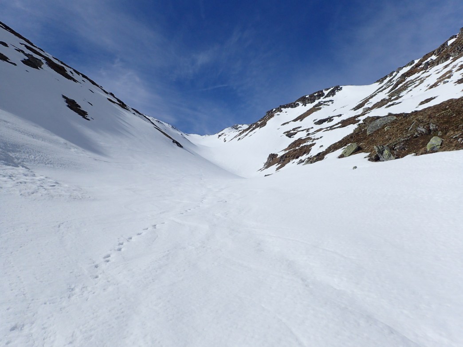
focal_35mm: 25
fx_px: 334
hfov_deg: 69.4
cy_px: 174
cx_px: 232
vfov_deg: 54.9
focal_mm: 4.5
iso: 200
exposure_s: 1/1000
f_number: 8
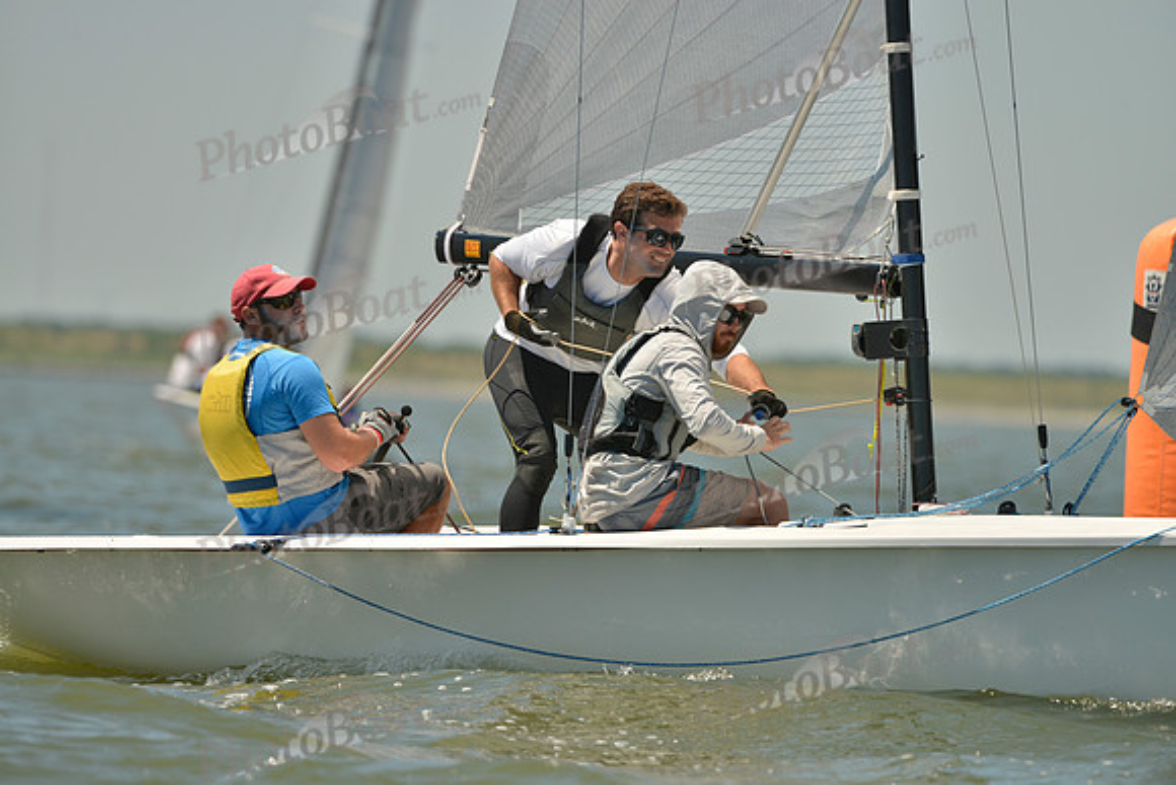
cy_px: 392
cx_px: 588
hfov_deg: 5.2
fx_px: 13069
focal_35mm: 400
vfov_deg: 3.4
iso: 200
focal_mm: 400
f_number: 5.6
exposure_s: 1/1250
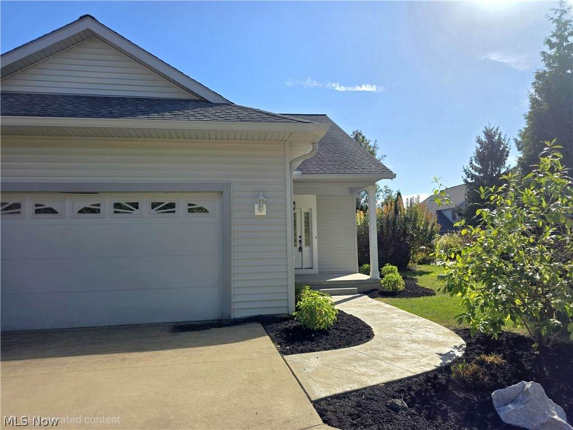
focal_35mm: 23
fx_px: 381
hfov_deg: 73.9
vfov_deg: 58.9
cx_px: 286
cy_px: 215
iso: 80
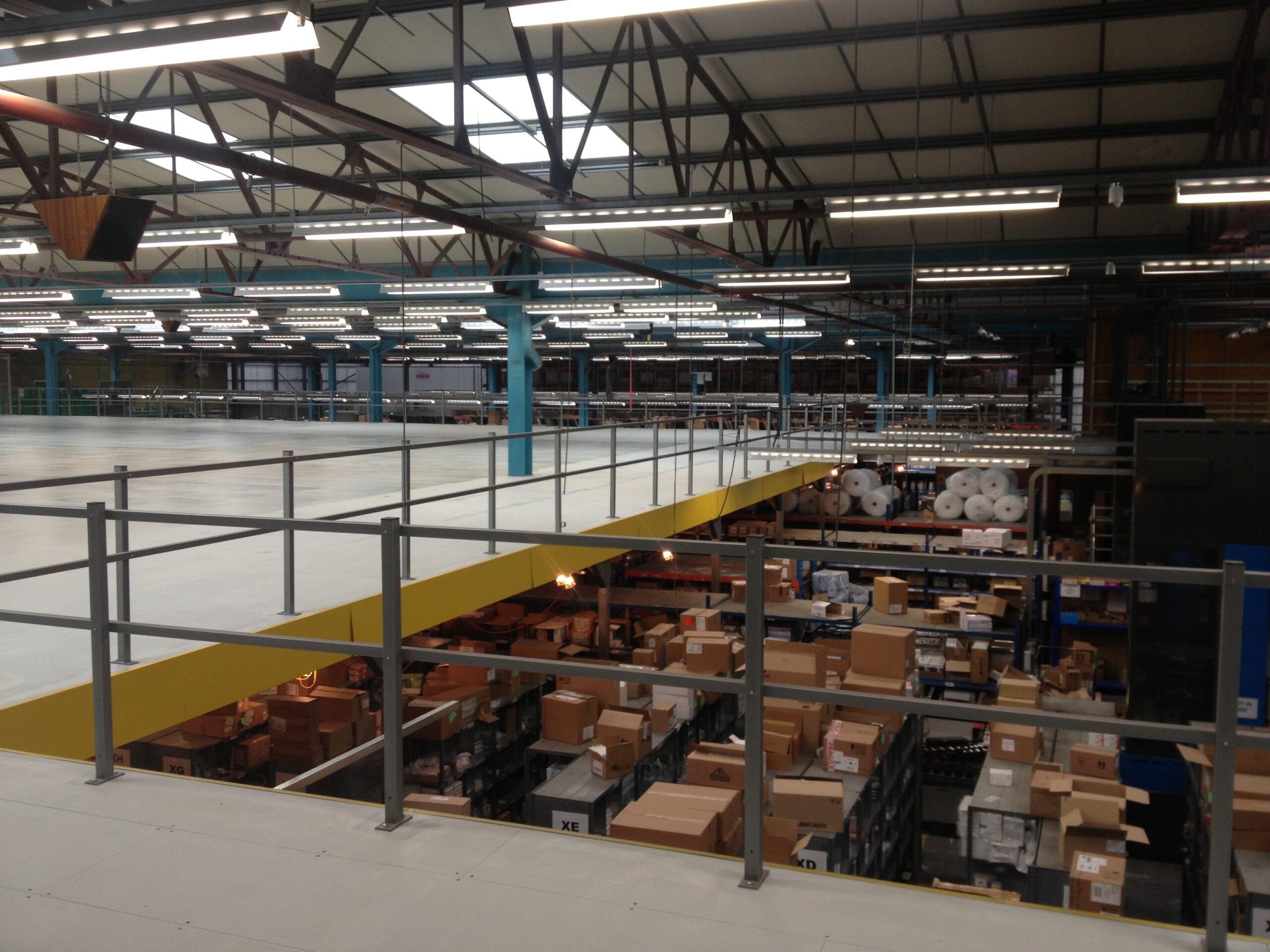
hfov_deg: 52.6
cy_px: 476
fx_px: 1284
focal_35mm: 35
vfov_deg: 40.7
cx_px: 635
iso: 50
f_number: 2.4
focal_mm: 4.28
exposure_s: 1/20
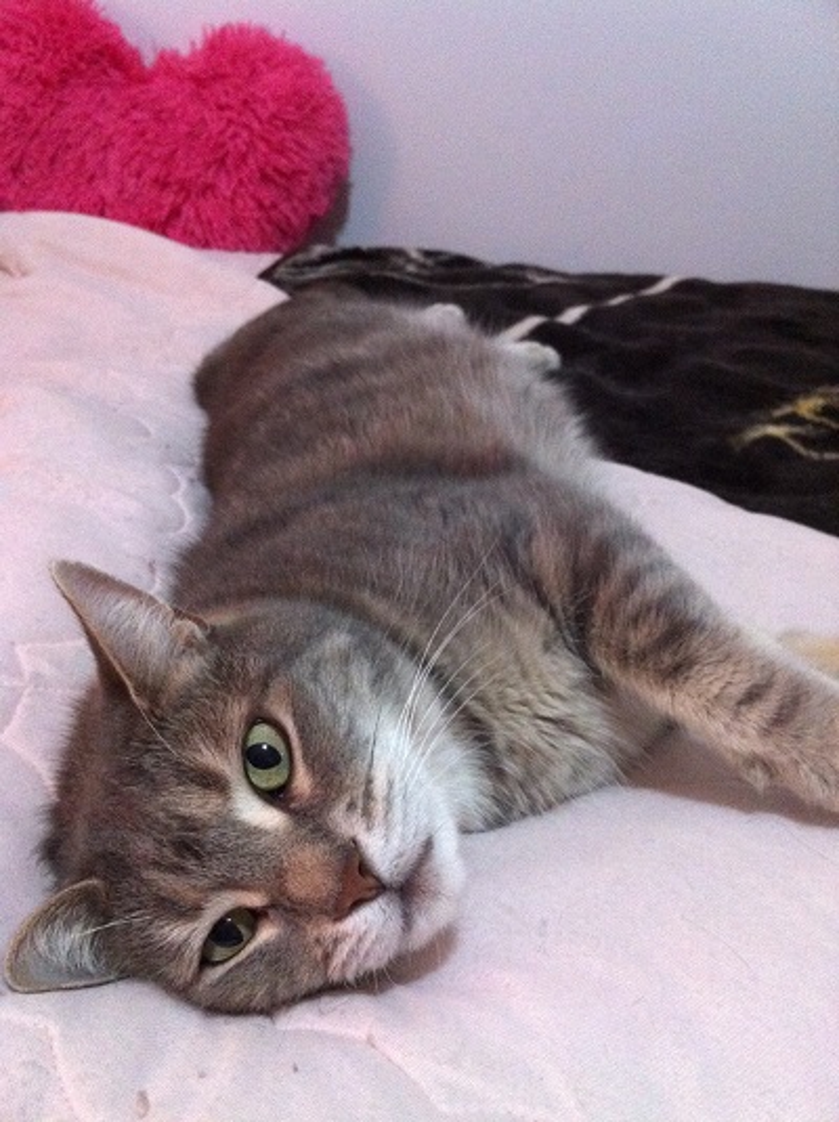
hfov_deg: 40.6
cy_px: 561
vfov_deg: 52.7
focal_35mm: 35
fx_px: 1133
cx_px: 420
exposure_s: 1/15
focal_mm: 3.85
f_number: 2.8
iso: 500
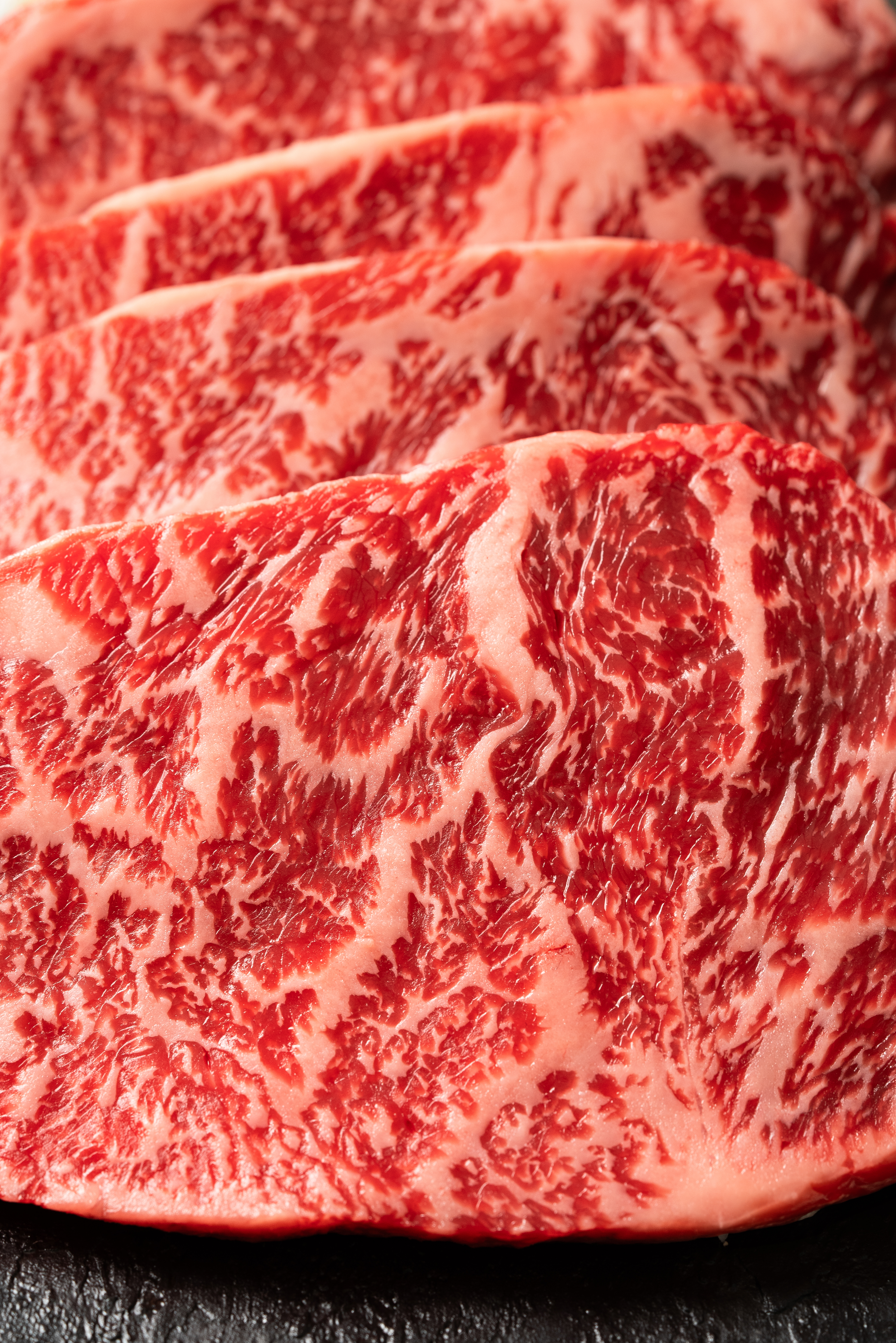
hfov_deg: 15.2
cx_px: 448
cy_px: 672
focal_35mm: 90
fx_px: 3360
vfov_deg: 22.6
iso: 500
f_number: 6.3
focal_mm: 90
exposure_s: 1/50
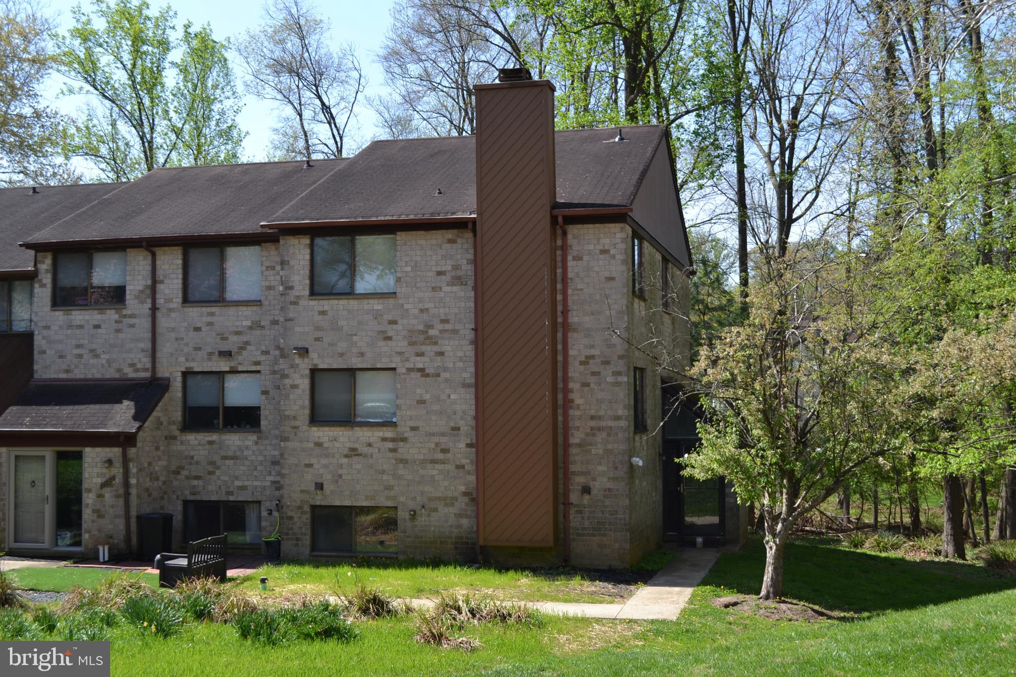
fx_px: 1270
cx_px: 508
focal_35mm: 45
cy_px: 338
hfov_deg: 43.6
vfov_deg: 29.9
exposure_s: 1/160
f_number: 6.3
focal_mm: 30
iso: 100
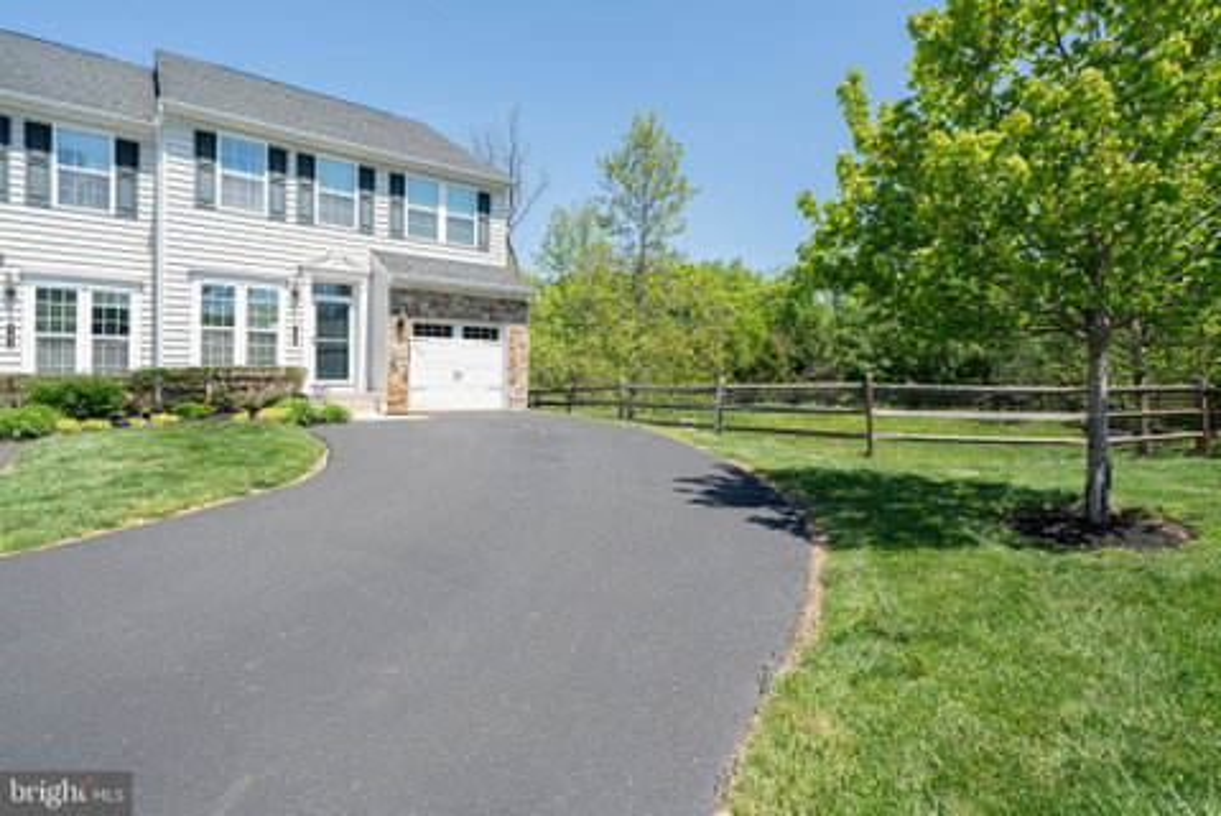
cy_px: 408
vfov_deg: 70.5
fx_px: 577
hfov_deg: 93.2
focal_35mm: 17
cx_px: 610
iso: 100
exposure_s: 1/250
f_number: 7.1
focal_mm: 17
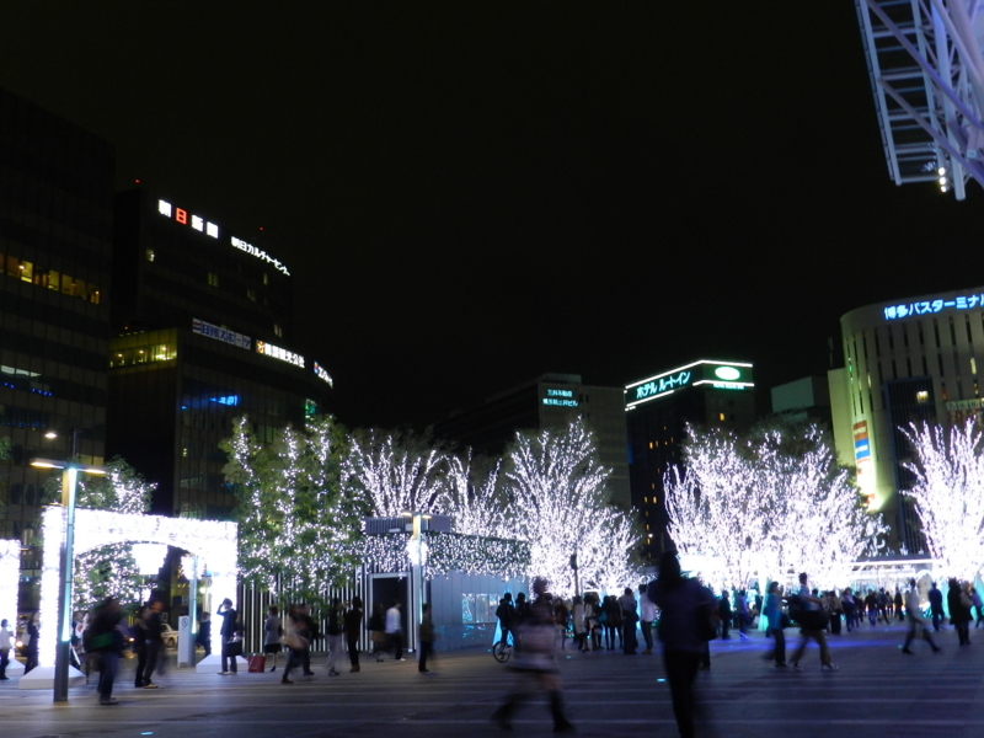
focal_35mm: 38
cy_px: 369
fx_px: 1080
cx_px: 492
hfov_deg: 49.0
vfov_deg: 37.7
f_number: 4
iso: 400
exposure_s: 1/8
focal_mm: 6.7
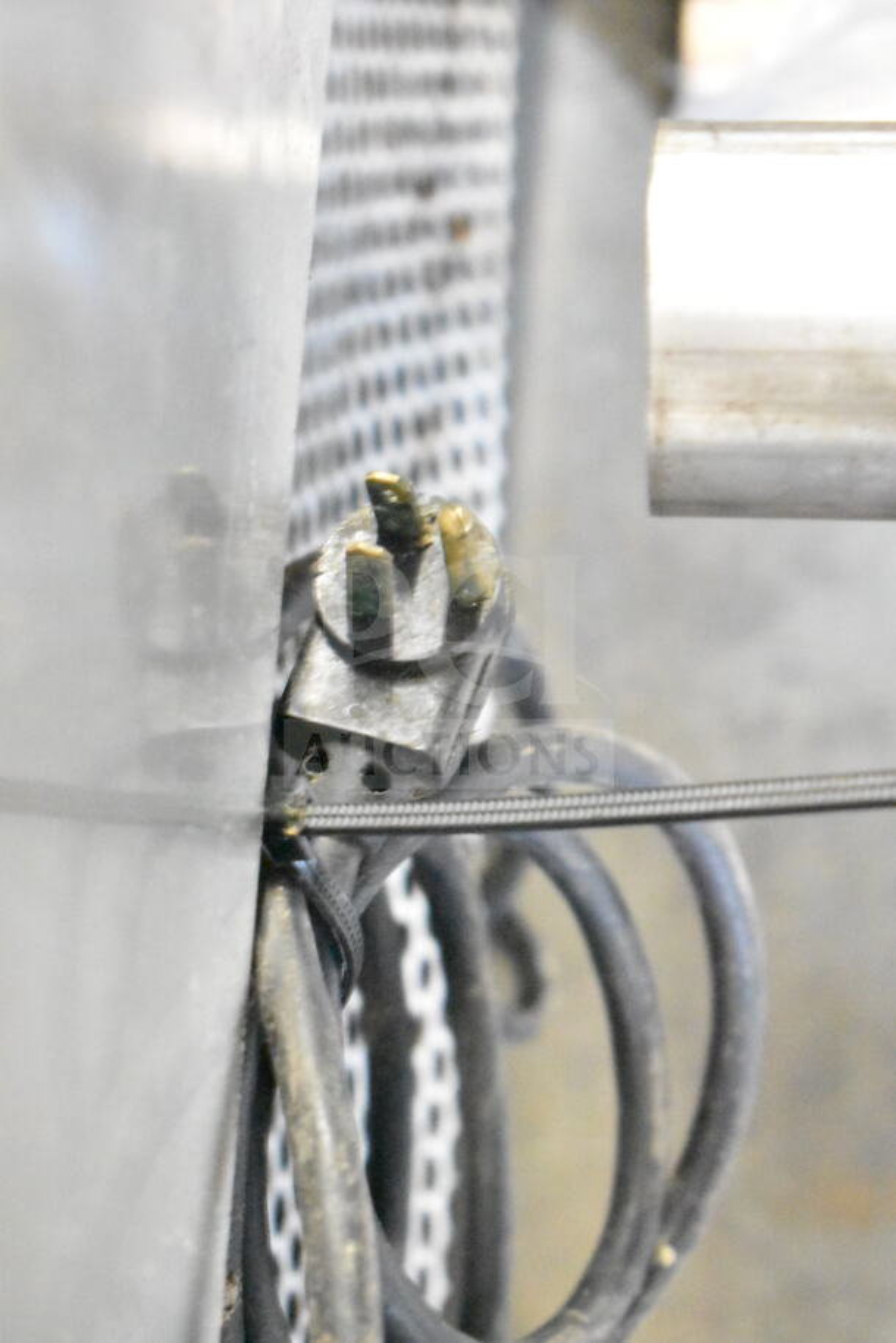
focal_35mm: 82
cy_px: 672
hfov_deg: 16.6
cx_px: 448
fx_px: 3077
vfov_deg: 24.6
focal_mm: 55
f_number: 5.6
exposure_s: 1/40
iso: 25600
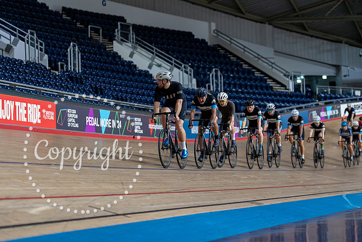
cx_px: 181
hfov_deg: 18.1
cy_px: 121
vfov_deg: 12.1
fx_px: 1136
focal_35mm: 113
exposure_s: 1/800
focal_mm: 113
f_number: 2.8
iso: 3200
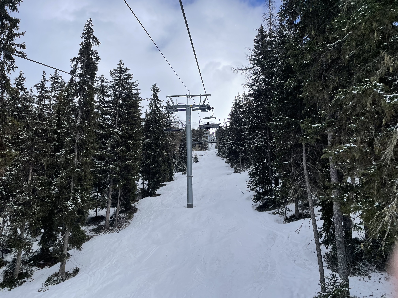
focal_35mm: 26
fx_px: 299
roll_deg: +1.8
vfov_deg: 53.1
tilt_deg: +13.4
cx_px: 199
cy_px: 149
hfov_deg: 67.3
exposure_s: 1/5051
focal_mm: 4.2
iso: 32
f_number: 1.6
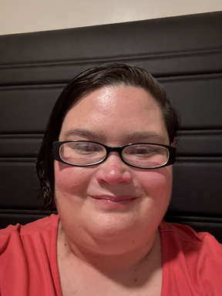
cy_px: 148
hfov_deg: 46.8
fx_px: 257
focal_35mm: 30
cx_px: 111
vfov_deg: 60.0
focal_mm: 2.69
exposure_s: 1/30
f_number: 1.9
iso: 500
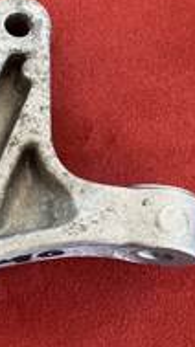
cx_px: -14
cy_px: 147
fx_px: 663
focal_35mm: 72
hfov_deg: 16.3
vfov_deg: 29.3
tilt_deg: -79.0
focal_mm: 5.1
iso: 125
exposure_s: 1/50
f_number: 1.6
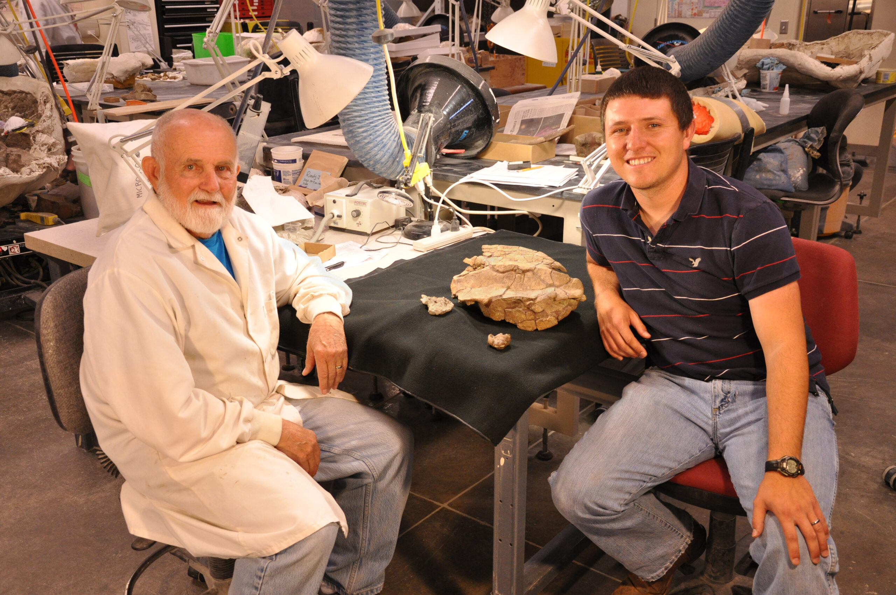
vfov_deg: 35.4
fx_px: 932
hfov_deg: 51.3
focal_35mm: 38
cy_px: 298
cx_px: 448
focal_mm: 25
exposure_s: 1/50
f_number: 5
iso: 800
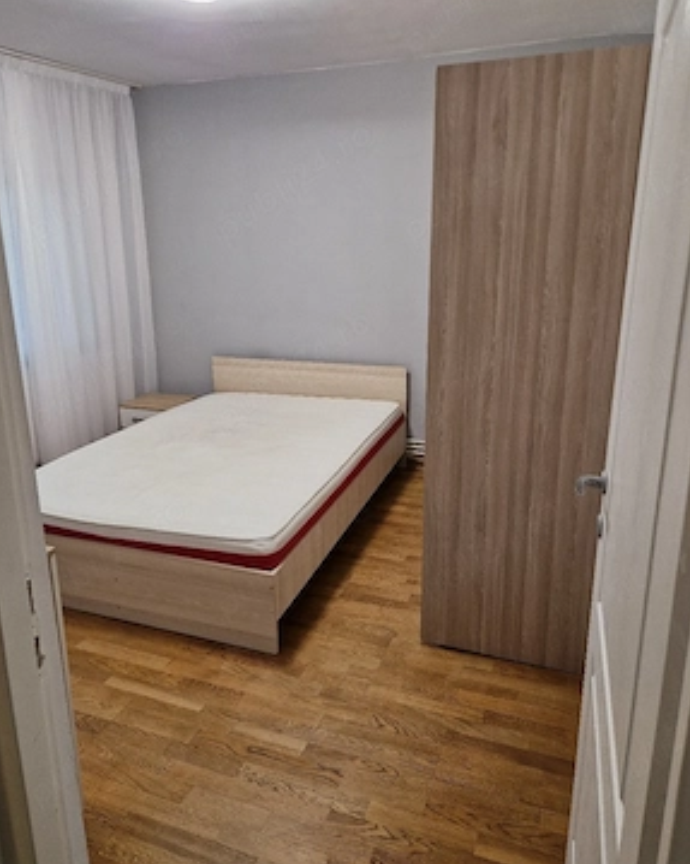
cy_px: 400
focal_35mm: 25
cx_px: 341
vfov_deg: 68.0
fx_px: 638
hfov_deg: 56.8
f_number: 1.8
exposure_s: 1/100
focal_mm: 5.4
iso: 125
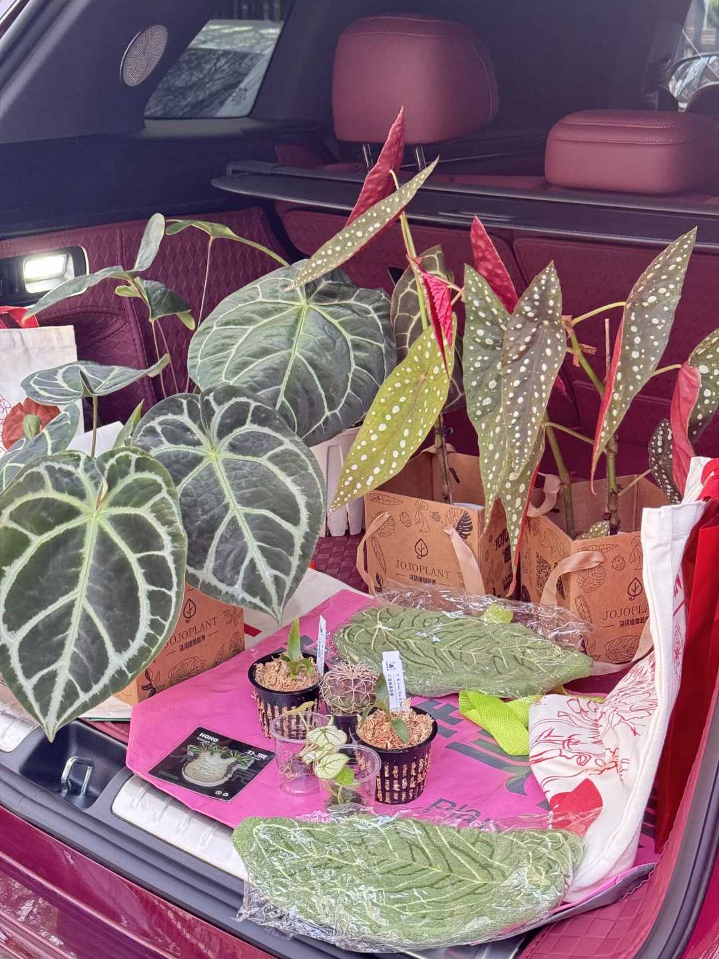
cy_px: 480
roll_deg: -0.4
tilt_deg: -18.3
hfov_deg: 30.3
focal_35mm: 48
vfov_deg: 39.7
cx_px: 360
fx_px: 1329
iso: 400
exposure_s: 1/40
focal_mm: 6.76
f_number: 1.78
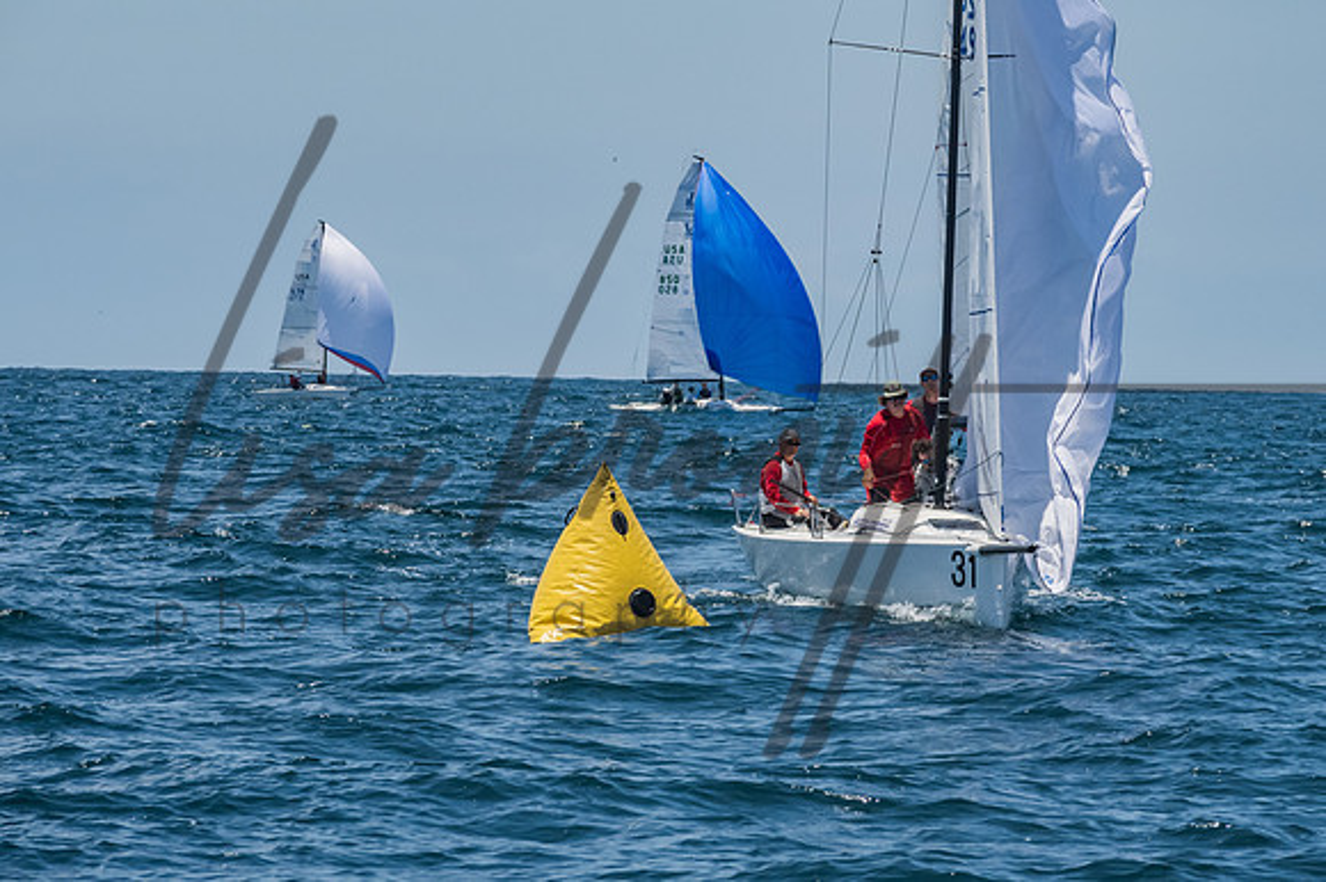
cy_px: 441
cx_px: 663
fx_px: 10491
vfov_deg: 4.8
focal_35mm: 285
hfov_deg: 7.2
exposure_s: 1/1600
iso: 640
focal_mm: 190
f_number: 14
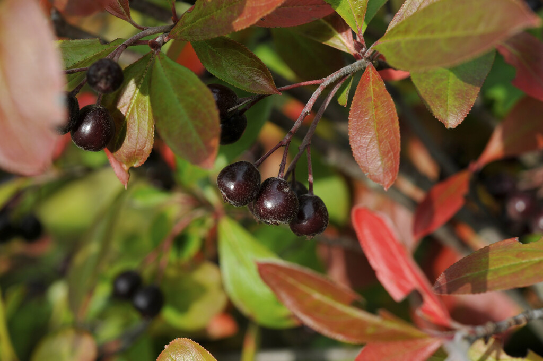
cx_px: 272
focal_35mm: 90
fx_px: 1356
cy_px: 180
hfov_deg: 22.6
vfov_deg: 15.1
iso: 200
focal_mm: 60
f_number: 6.3
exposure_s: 1/320
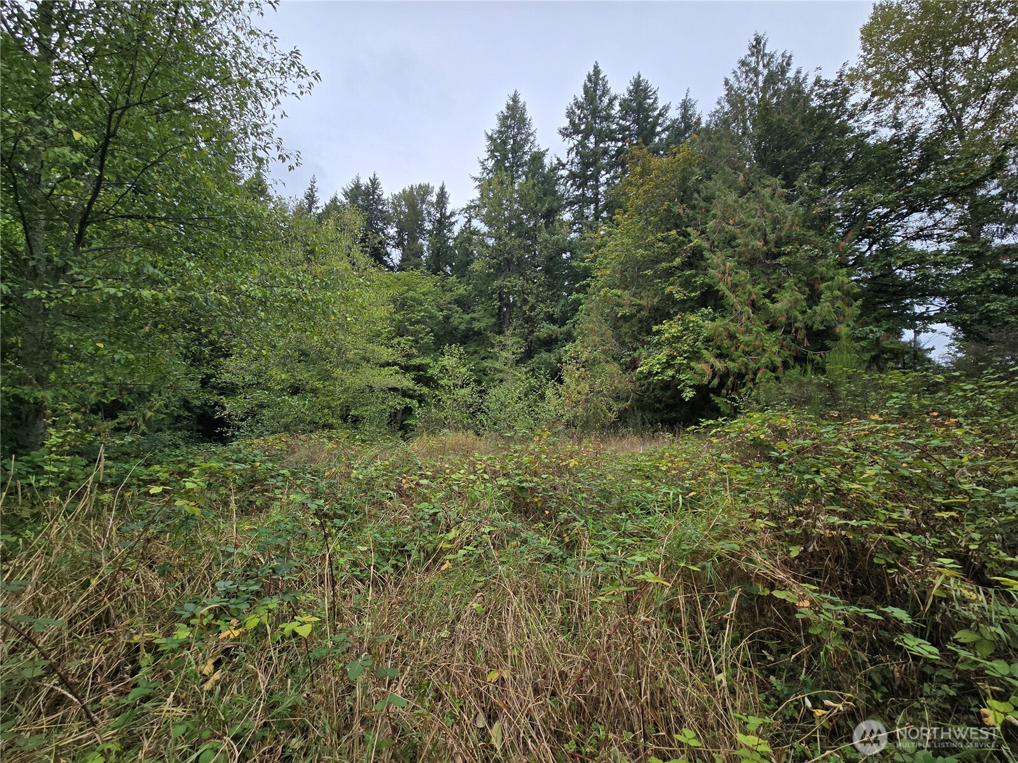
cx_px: 509
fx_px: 382
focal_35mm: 13
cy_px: 382
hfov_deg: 106.2
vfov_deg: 89.9
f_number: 2.2
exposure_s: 1/621
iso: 50
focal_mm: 2.2
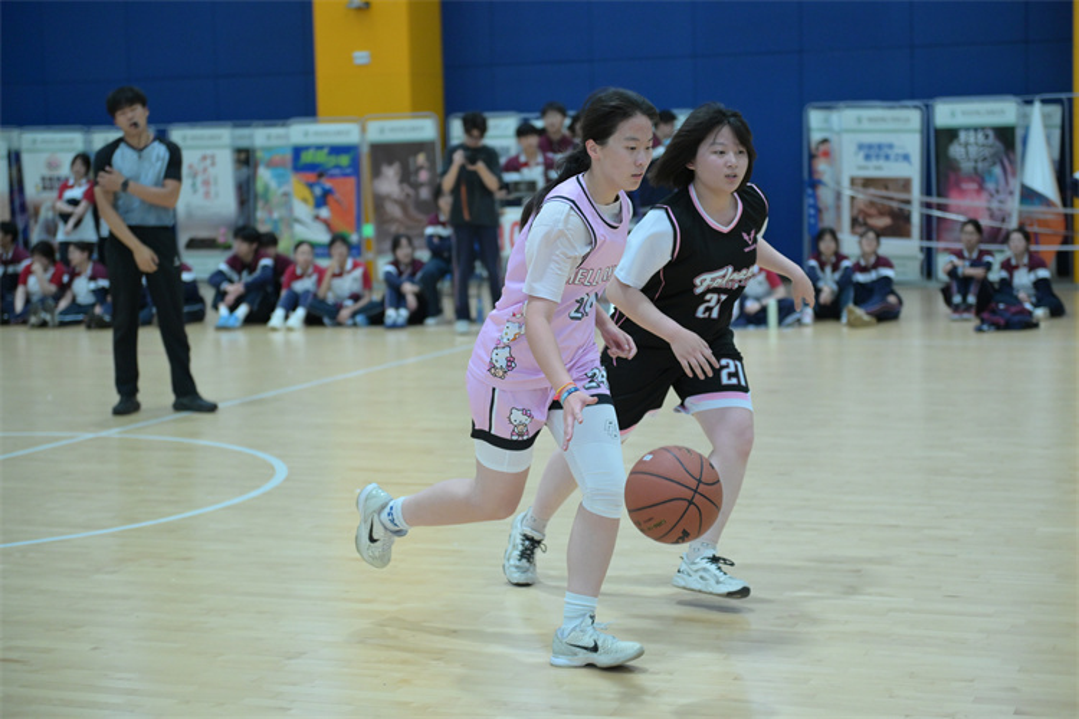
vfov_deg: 19.5
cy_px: 360
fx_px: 2098
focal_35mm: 70
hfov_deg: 28.8
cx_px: 540
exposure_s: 1/800
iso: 3200
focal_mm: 70
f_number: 2.8
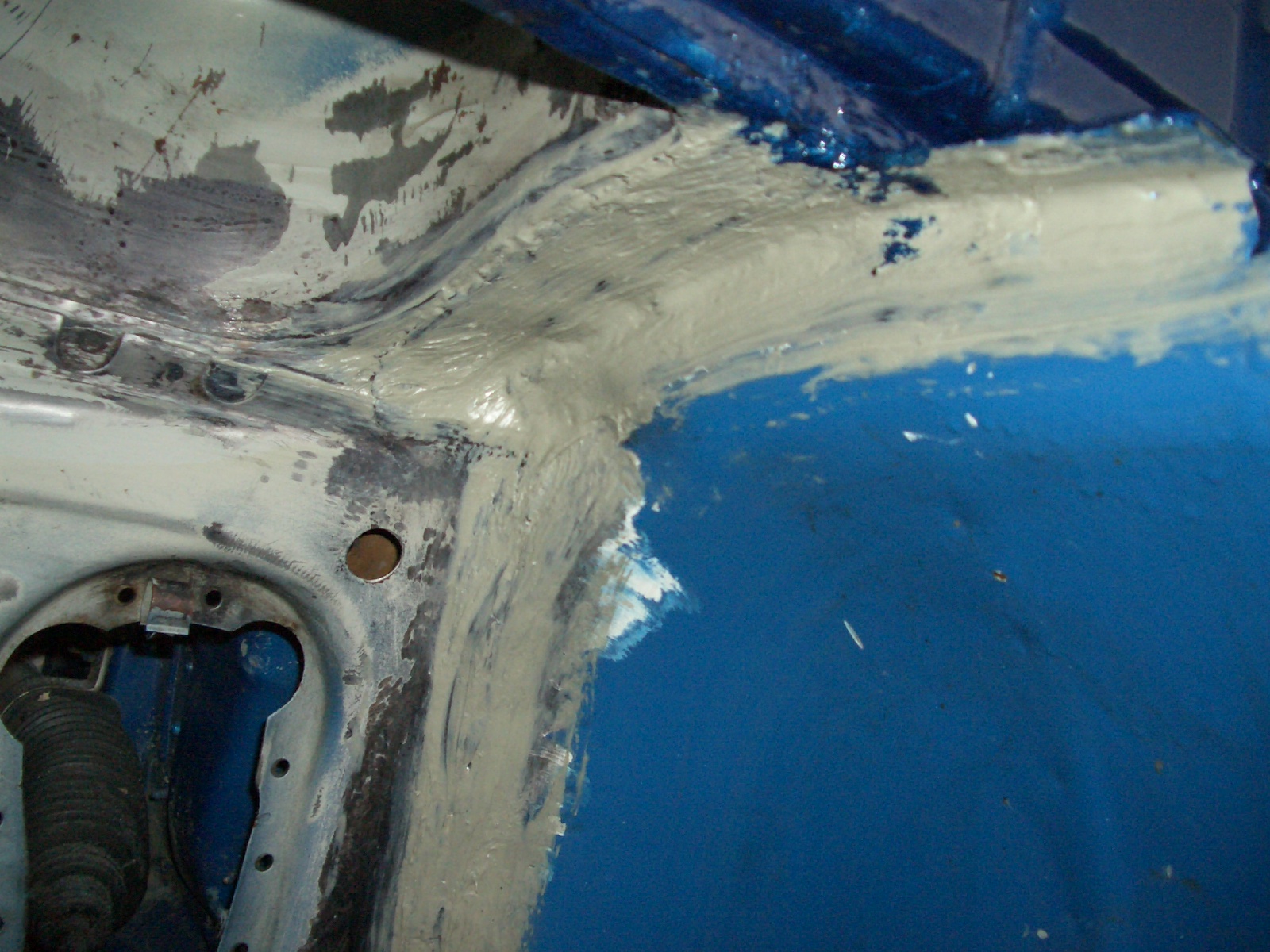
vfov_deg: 40.7
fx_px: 1284
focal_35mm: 35
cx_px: 635
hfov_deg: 52.6
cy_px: 476
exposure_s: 1/60
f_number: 2.6
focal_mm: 5.8
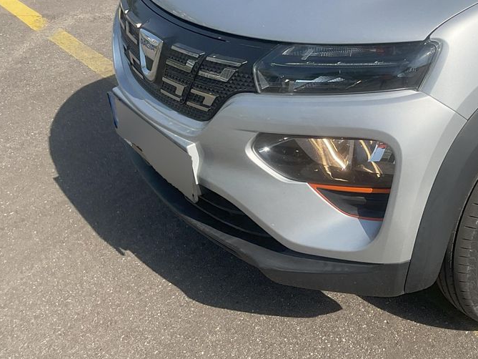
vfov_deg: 27.9
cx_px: 391
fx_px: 718
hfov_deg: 35.5
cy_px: 127
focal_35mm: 52
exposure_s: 1/1984
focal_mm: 3
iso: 16
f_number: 1.8
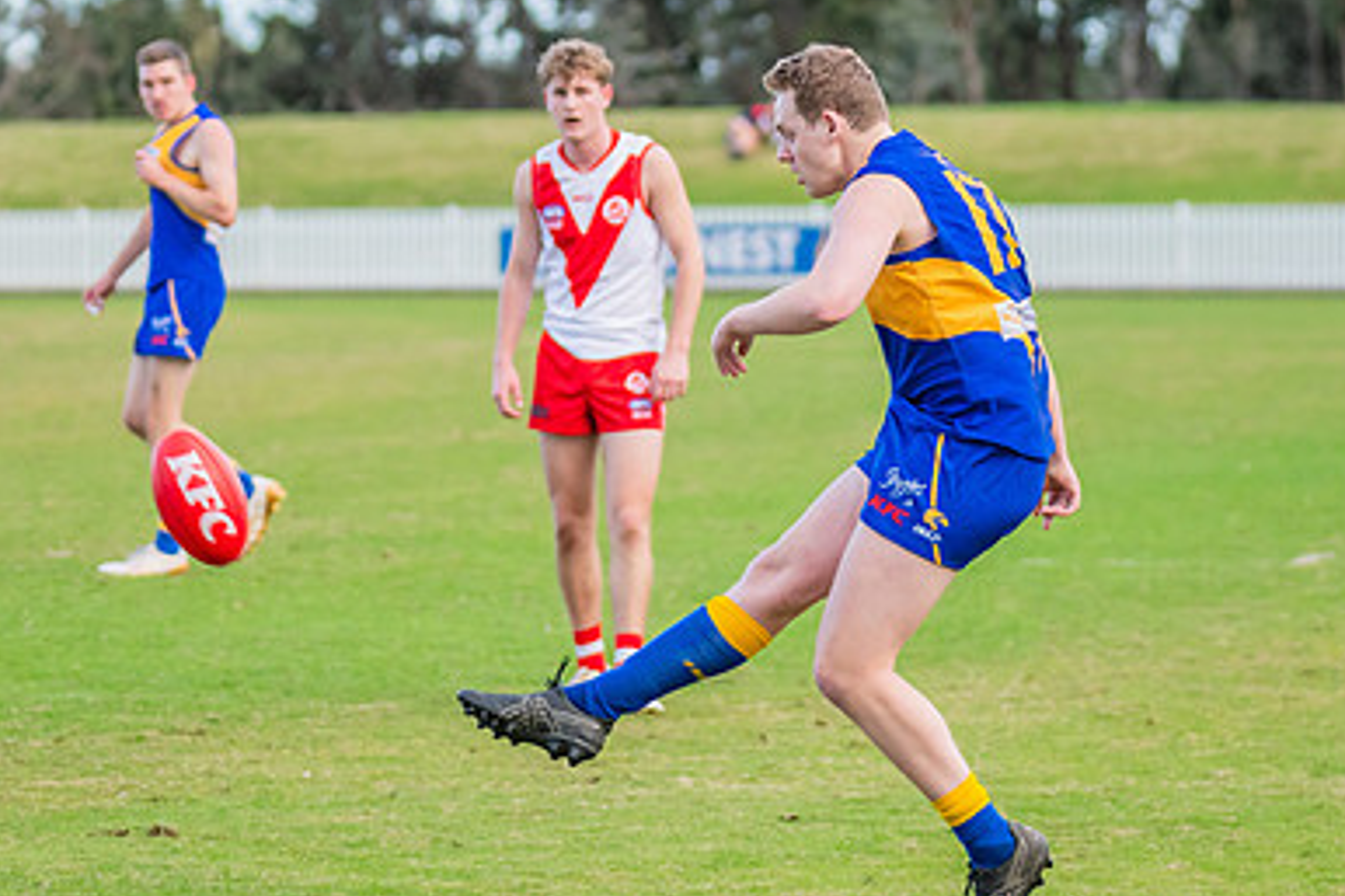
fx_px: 12323
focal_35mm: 330
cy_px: 345
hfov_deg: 6.2
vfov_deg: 4.2
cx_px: 742
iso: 1000
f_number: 4
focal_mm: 170
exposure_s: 1/1250
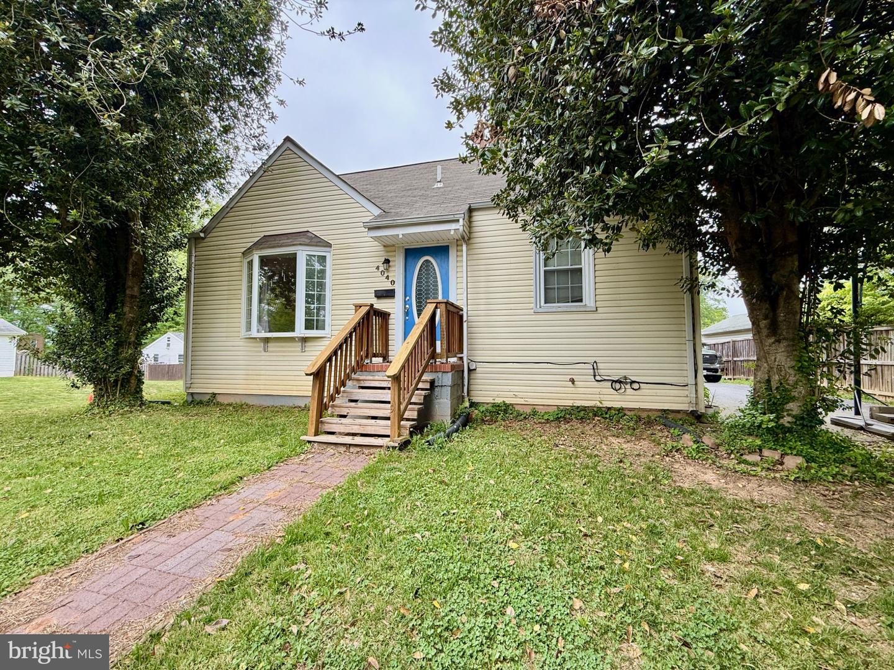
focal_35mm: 14
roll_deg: -0.1
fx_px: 362
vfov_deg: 85.7
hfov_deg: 102.1
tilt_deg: +3.8
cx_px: 447
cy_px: 335
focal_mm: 2.22
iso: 50
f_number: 2.2
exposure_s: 1/166
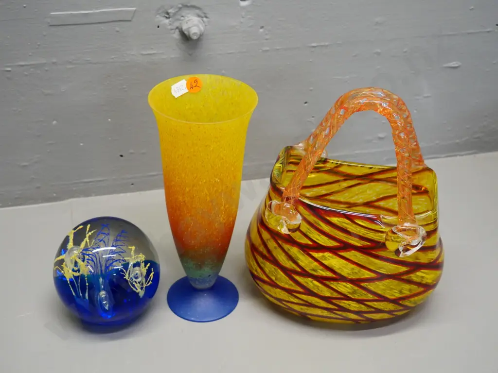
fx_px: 777
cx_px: 249
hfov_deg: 35.5
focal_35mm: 54
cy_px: 186
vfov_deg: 27.0
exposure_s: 1/80
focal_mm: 27
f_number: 4.6
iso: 1600
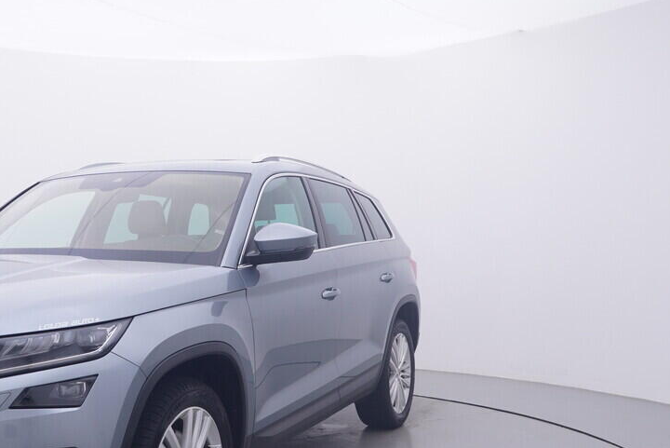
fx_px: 838
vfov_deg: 29.8
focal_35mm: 45
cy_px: 287
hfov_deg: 42.6
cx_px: 192
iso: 200
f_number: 5
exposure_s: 1/80
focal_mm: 15
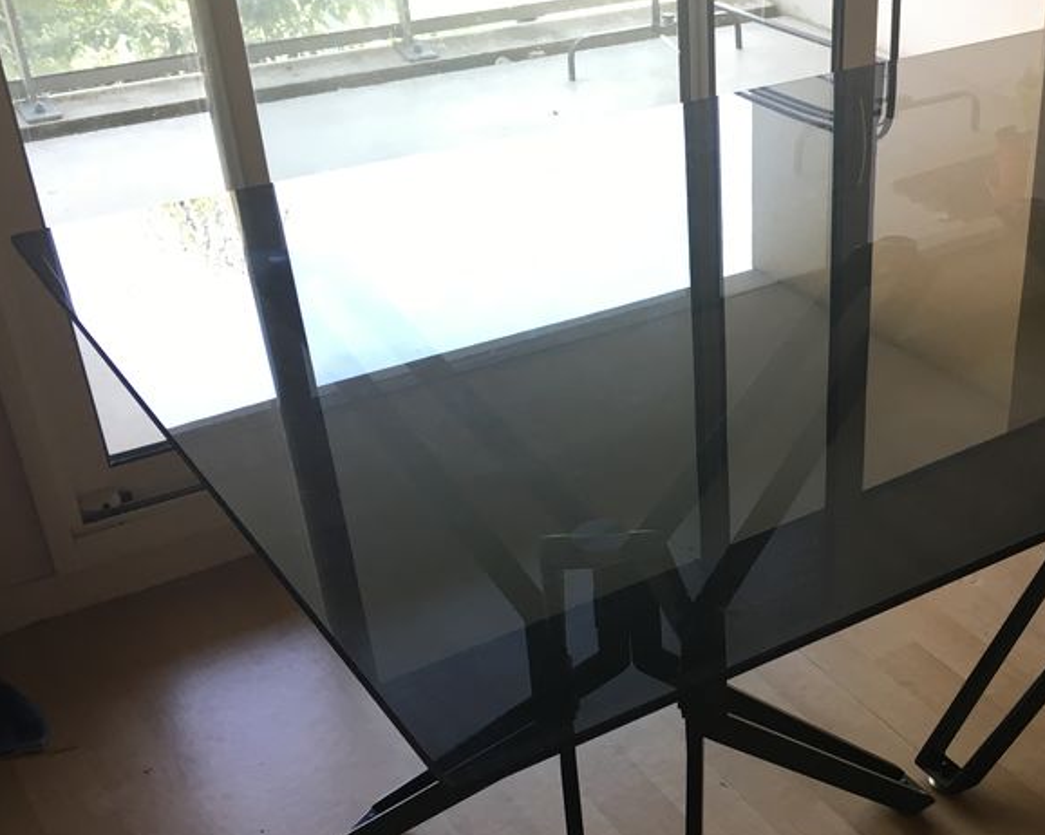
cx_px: 857
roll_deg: -0.8
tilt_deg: -34.8
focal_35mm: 49
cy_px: 571
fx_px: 1515
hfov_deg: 36.6
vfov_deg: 30.5
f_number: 2.2
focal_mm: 4.15
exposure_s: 1/33
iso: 25
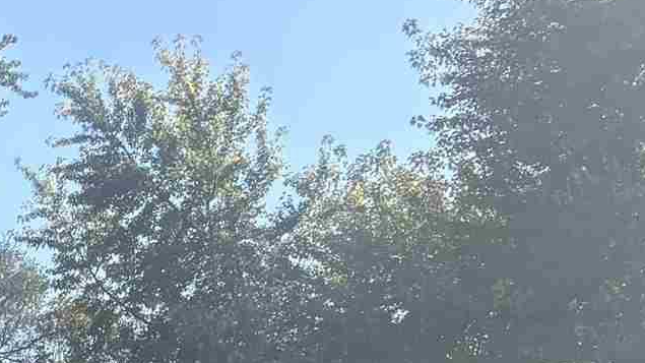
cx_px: -904
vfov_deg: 8.5
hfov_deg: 12.4
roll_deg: +0.9
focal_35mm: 137
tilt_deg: +5.5
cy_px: 652
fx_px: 2343
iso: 50
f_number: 1.6
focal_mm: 5.96
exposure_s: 1/1420
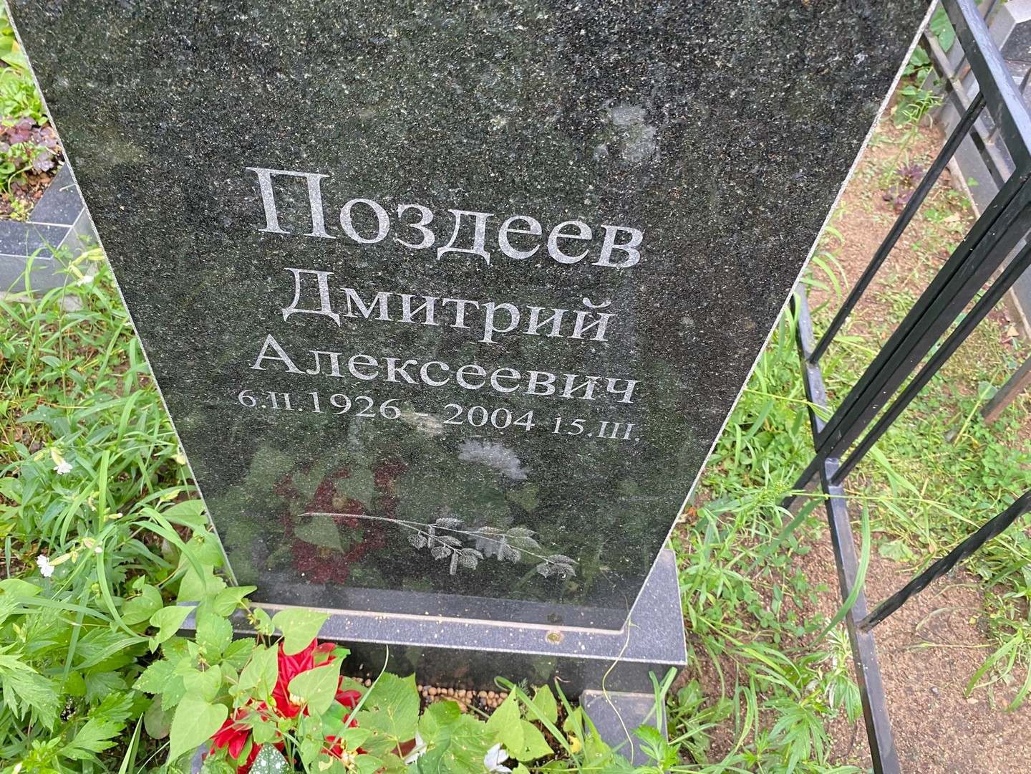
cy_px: 387
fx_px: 774
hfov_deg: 67.3
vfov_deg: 53.1
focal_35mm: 26
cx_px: 516
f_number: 1.8
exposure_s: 1/60
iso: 125
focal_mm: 4.25
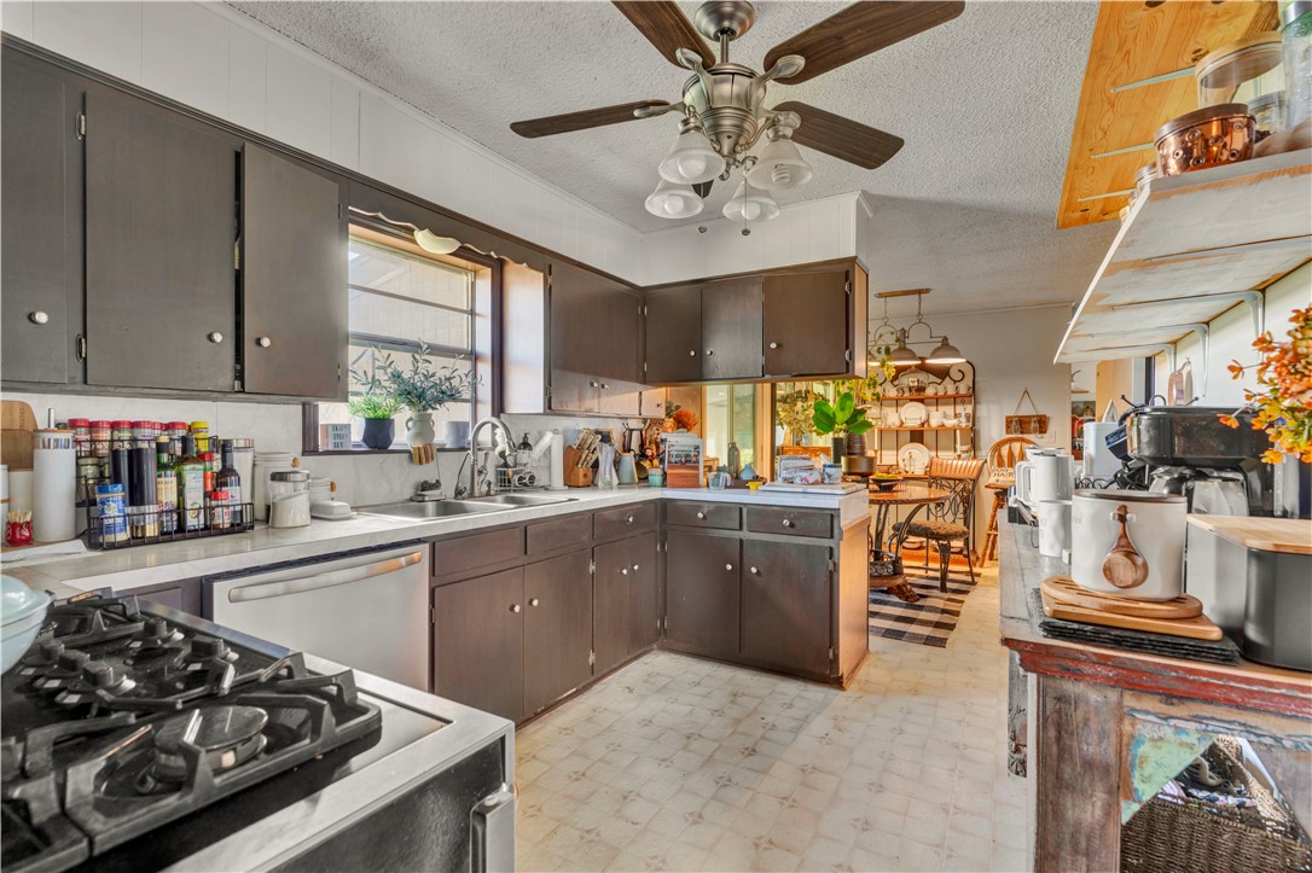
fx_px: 583
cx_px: 656
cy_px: 436
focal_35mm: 16
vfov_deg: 73.7
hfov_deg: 96.8
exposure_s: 1/2.5
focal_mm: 16
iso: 100
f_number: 7.1
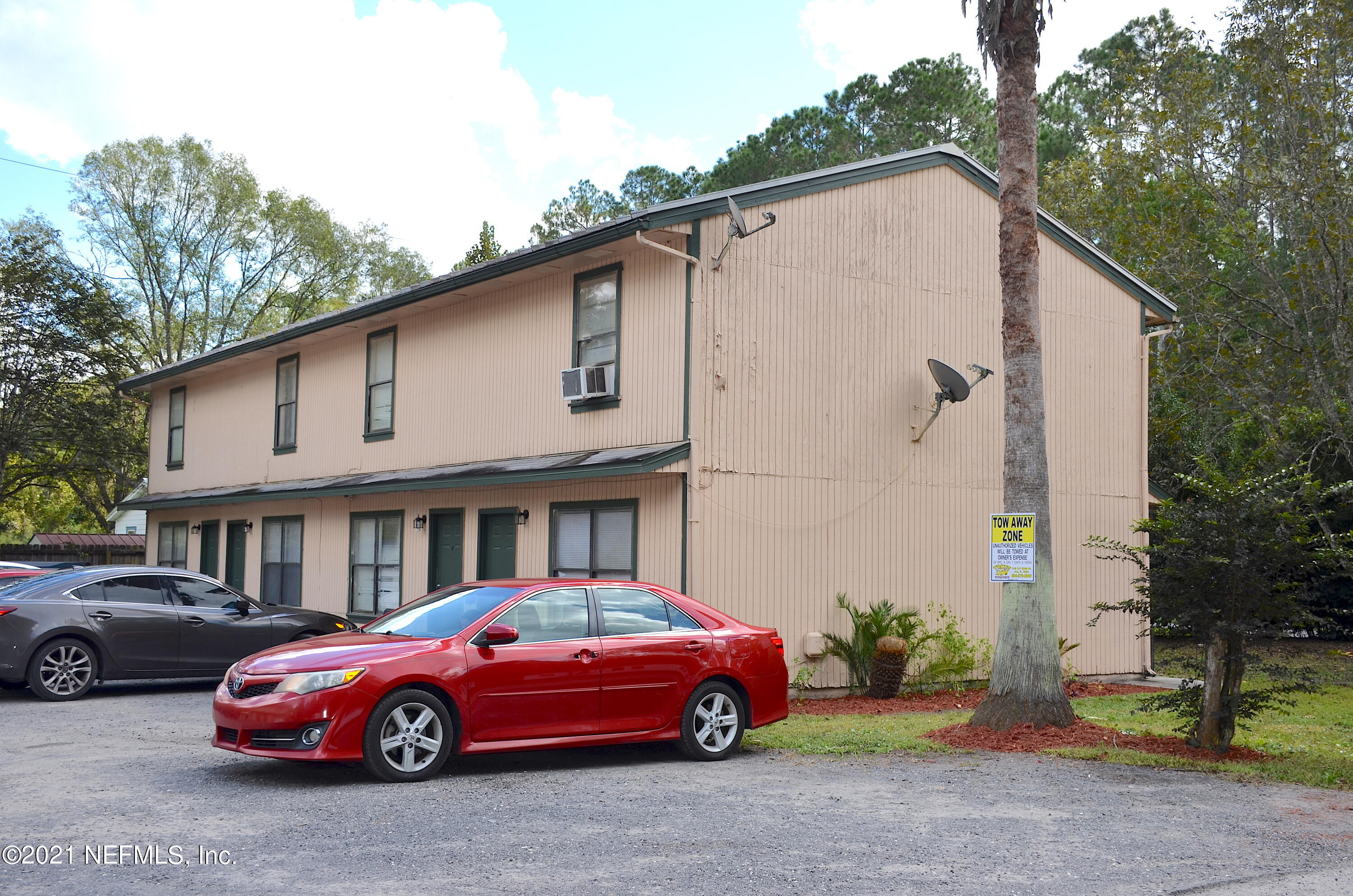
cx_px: 676
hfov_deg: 49.6
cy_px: 448
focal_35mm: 39
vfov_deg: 34.1
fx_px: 1463
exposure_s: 1/250
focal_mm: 26
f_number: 5.6
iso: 100
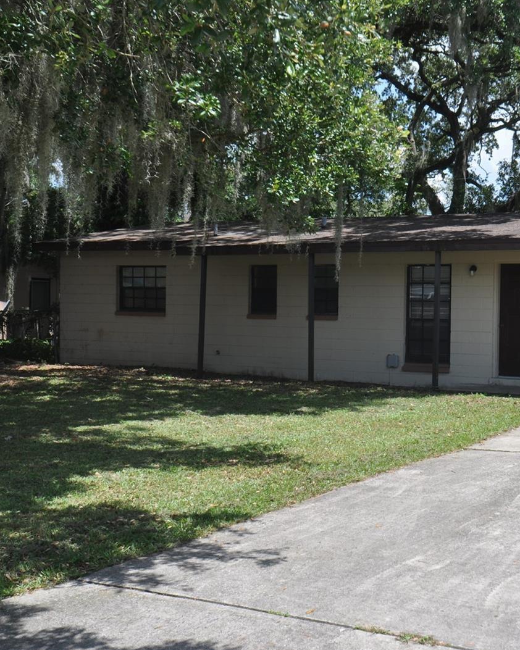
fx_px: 904
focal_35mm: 47
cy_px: 325
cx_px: 435
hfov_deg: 31.1
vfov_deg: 39.5
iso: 200
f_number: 8
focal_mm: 22
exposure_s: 1/250
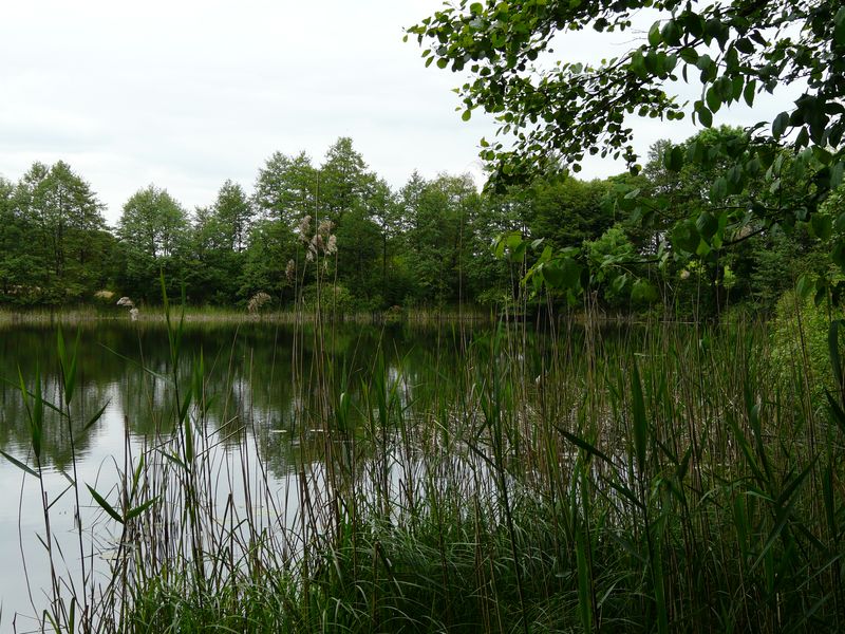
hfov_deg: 36.2
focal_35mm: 53
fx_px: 1294
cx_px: 422
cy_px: 317
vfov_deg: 27.5
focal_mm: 8.8
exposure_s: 1/200
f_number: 4
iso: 100
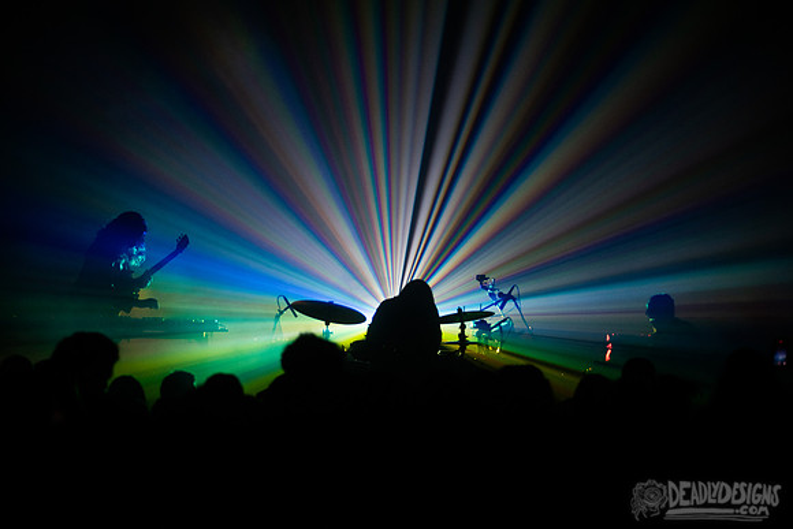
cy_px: 264
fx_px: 2424
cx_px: 396
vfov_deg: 12.5
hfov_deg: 18.6
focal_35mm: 110
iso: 2500
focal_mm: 110
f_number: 3.2
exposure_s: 1/400
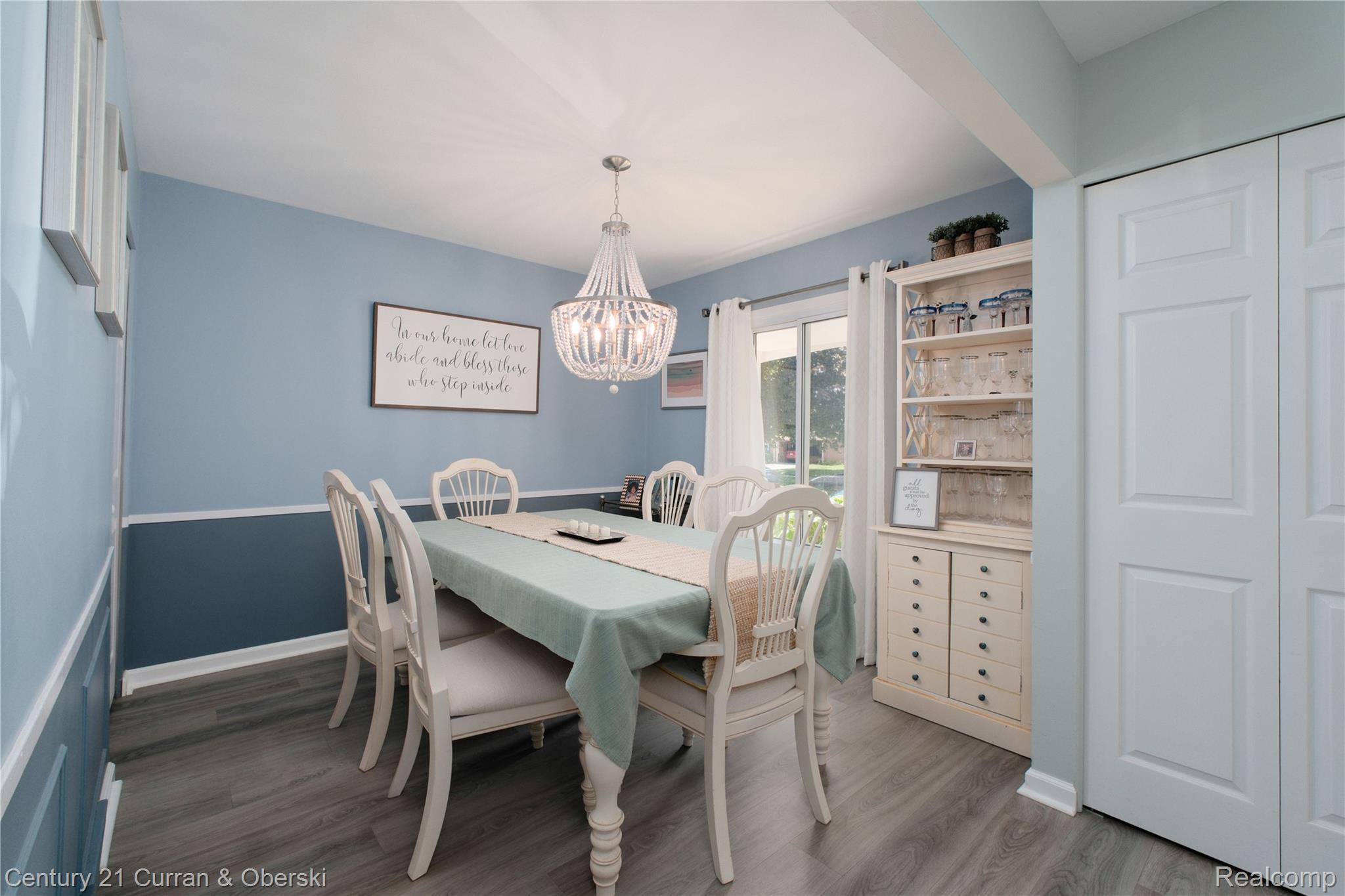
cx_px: 672
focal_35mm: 15
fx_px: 560
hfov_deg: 100.4
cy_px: 448
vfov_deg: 77.3
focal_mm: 10
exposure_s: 1/125
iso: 800
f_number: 8
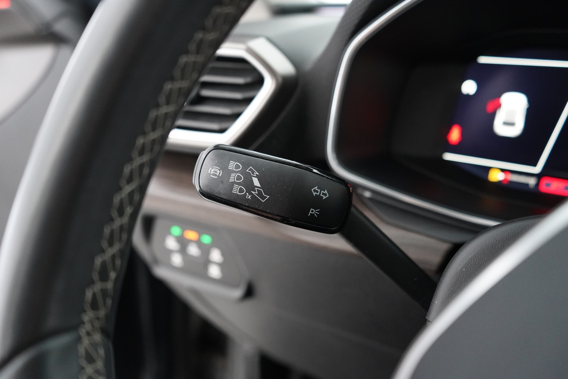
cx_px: 284
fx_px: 442
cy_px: 190
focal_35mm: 28
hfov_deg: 65.5
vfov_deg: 46.4
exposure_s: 1/40
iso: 6400
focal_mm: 28
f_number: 3.5
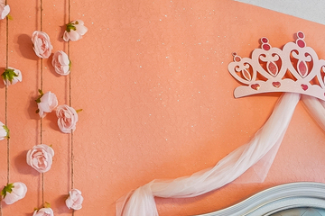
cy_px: 244
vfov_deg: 17.7
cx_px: 559
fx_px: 670
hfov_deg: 20.6
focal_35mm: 74
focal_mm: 16.5
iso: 400
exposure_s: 1/8
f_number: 8
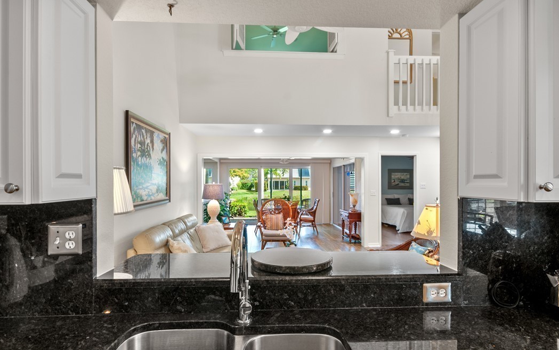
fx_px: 290
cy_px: 181
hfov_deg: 88.0
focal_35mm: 19
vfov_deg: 62.2
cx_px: 273
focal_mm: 12
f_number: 8
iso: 200
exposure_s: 1/2.5
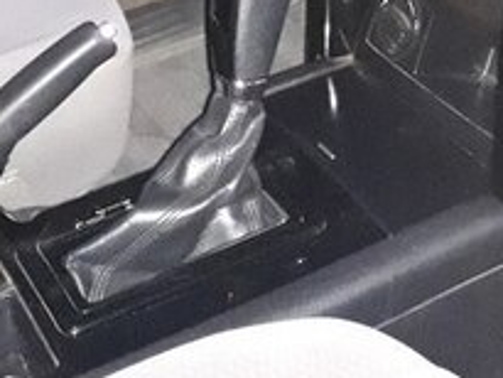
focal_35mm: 87
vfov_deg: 15.6
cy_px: -188
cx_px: 297
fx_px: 1265
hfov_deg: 22.5
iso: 640
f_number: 1.9
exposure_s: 1/20
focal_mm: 3.6
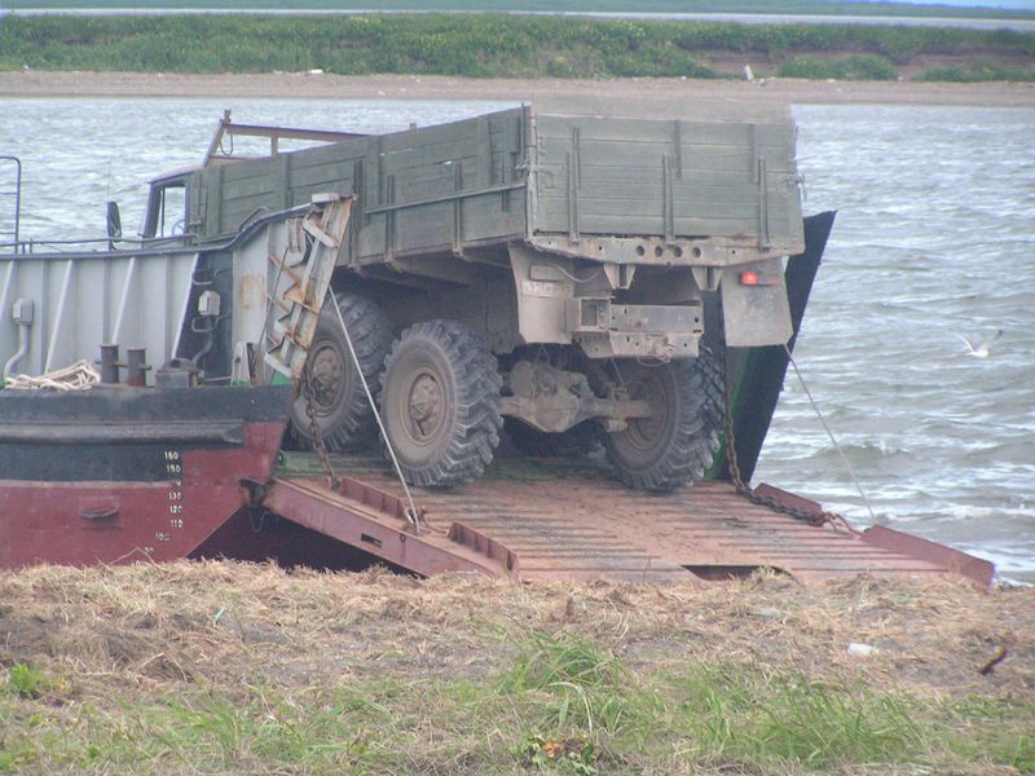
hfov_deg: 7.6
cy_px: 388
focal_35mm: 259
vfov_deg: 5.7
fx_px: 7744
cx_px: 518
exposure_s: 1/200
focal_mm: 43
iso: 200
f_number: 3.2
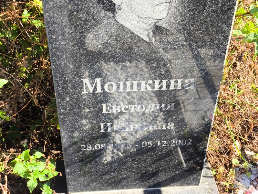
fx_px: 373
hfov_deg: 38.2
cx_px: 129
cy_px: 97
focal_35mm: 50
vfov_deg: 29.1
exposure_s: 1/248
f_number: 1.7
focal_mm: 4.71
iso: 50
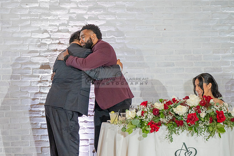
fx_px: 1156
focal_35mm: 178
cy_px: 95
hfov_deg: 11.5
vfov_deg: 7.7
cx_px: 74
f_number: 2.8
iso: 1600
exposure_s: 1/320
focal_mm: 130
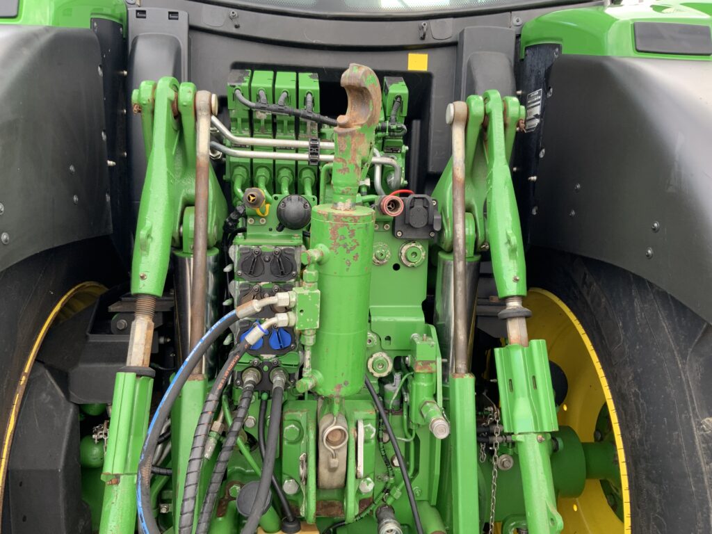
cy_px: 267
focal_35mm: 29
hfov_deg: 61.7
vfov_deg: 48.2
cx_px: 356
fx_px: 596
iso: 32
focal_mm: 3
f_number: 1.8
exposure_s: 1/122
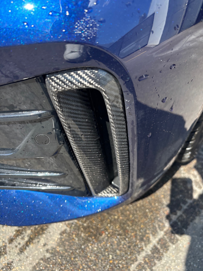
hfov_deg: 53.1
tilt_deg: -46.3
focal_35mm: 26
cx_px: 102
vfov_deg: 67.3
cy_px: 136
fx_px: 203
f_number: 1.6
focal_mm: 5.96
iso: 50
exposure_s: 1/594
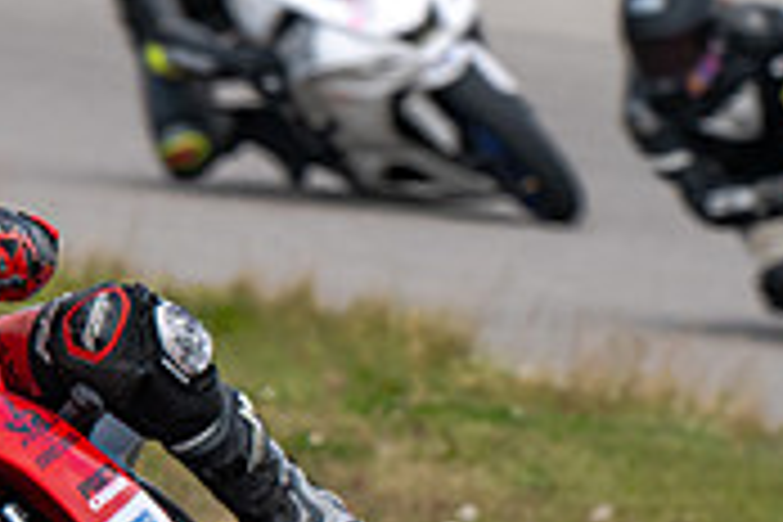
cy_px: 686
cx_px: -297
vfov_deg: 1.0
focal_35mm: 1401
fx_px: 30469
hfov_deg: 1.5
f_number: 9
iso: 400
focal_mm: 370
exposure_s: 1/800
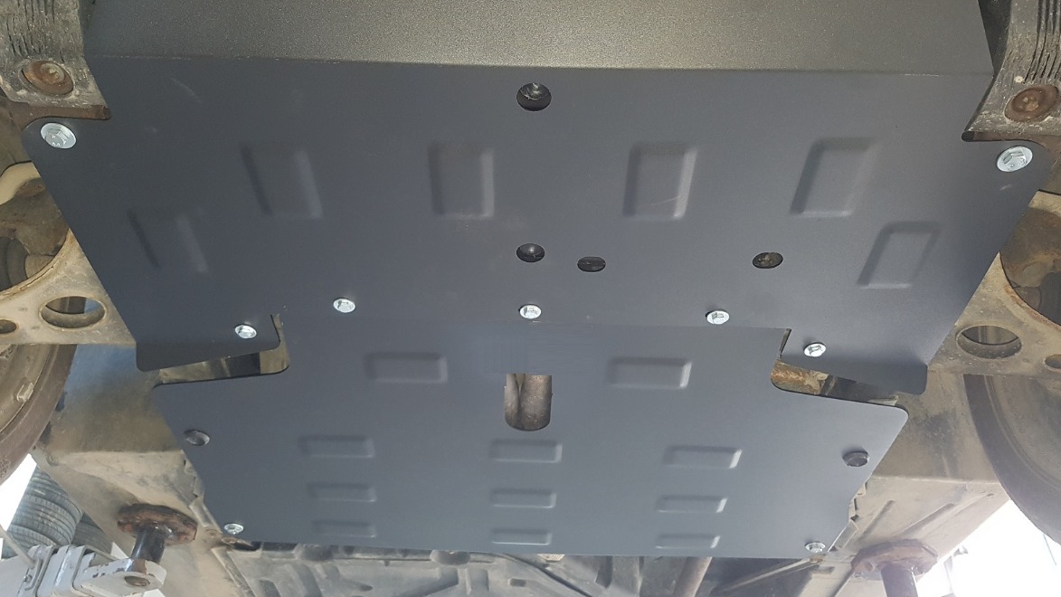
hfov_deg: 66.1
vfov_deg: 40.1
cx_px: 542
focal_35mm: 29
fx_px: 816
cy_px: 247
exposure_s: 1/33
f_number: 1.7
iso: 160
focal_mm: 4.2
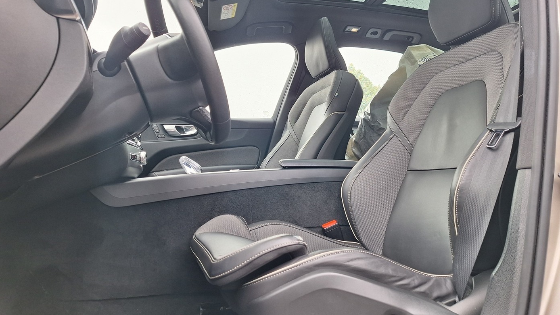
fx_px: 386
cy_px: 150
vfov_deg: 44.4
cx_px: 290
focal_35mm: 26
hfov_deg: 71.9
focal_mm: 5.54
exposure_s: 1/100
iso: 80
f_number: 1.8
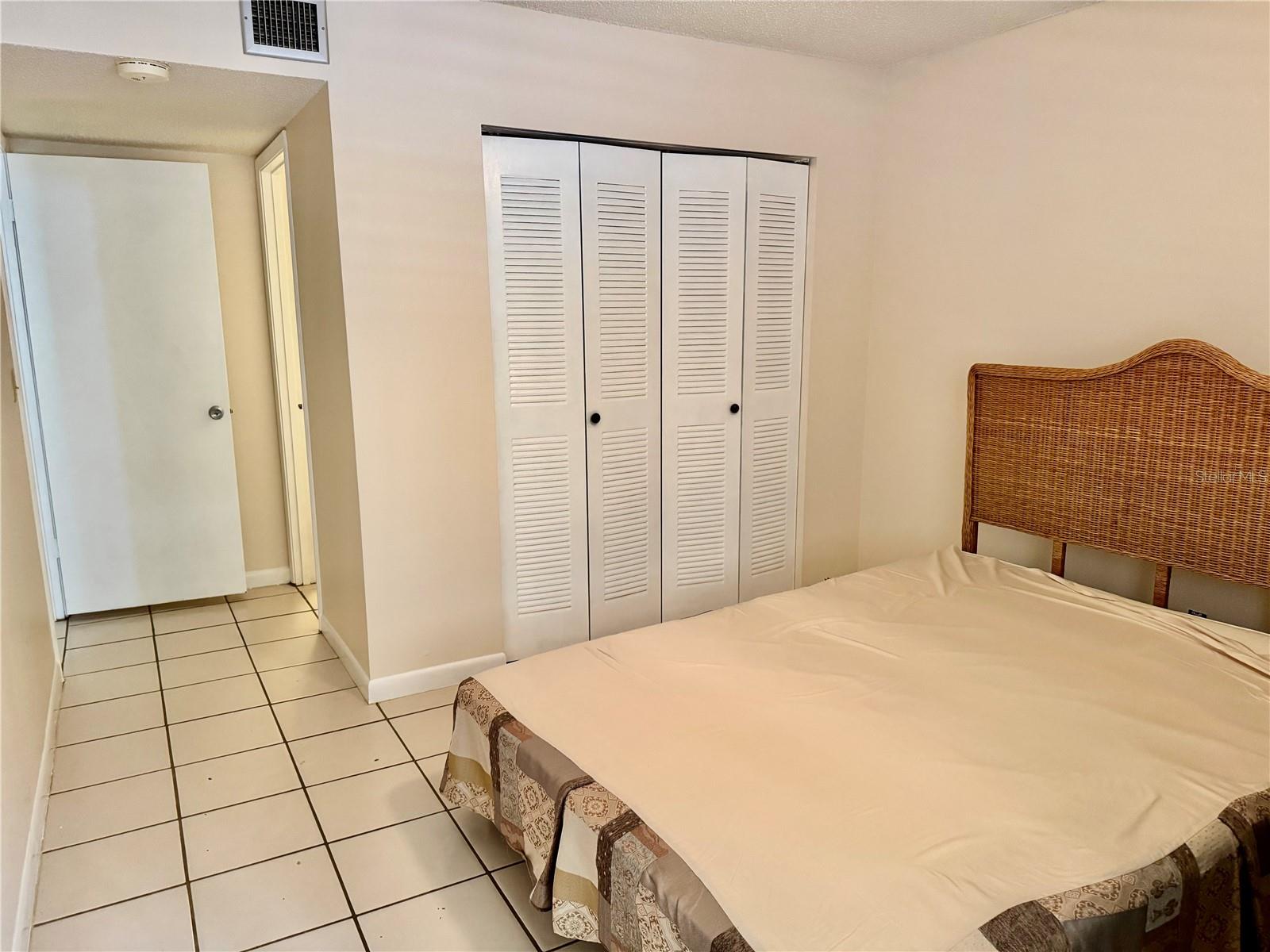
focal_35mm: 24
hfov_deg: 71.6
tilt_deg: -11.8
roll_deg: +0.1
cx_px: 635
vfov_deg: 56.8
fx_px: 881
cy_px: 476
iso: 400
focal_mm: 6.76
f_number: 1.78
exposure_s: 1/60
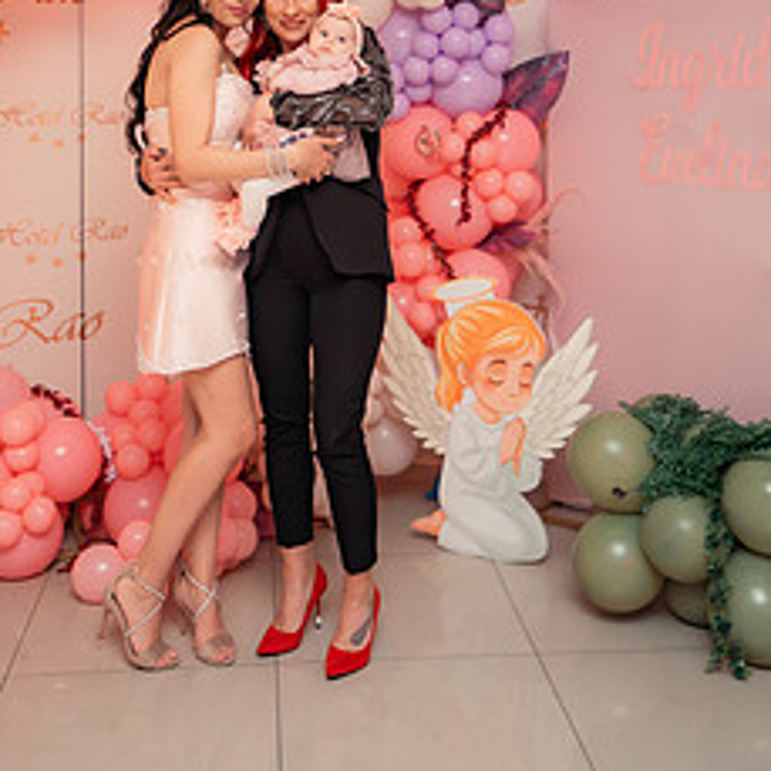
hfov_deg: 34.0
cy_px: 64
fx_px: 1260
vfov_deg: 32.2
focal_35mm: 50
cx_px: 337
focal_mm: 30
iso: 1600
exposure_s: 1/200
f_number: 2.8
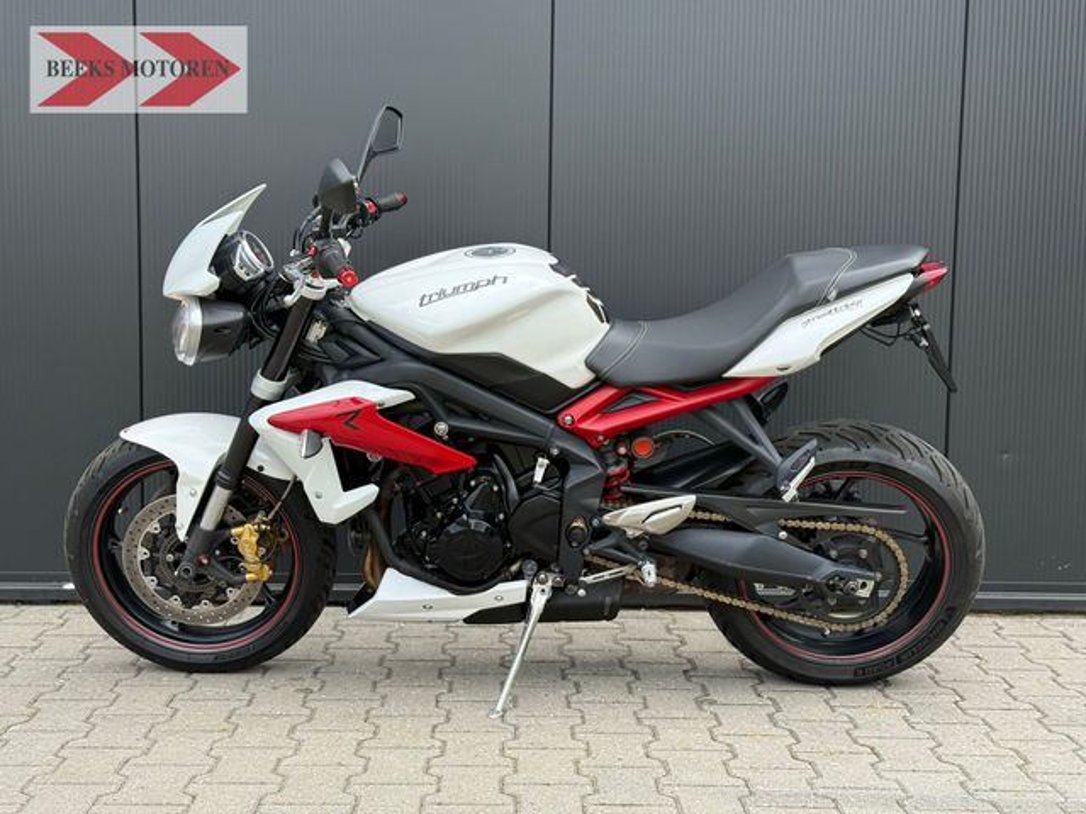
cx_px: 543
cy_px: 407
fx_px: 1506
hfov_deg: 39.7
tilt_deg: -5.5
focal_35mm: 48
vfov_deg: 30.3
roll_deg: -0.6
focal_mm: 6.76
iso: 64
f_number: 1.78
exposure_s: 1/1307
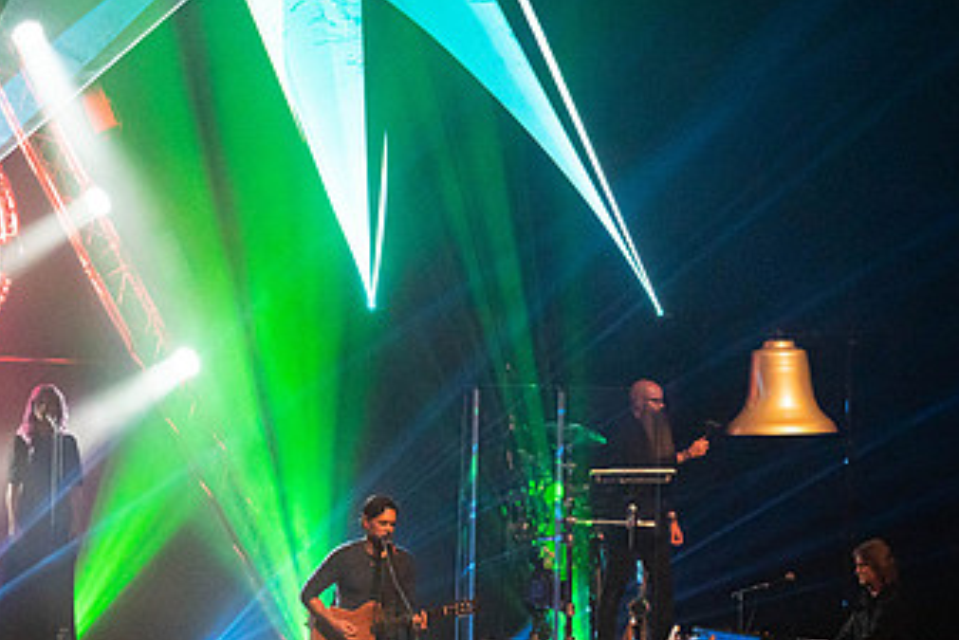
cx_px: 216
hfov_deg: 9.5
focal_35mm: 217
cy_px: 331
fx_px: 5783
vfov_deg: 6.3
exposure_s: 1/250
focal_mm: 126
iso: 6400
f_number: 5.6
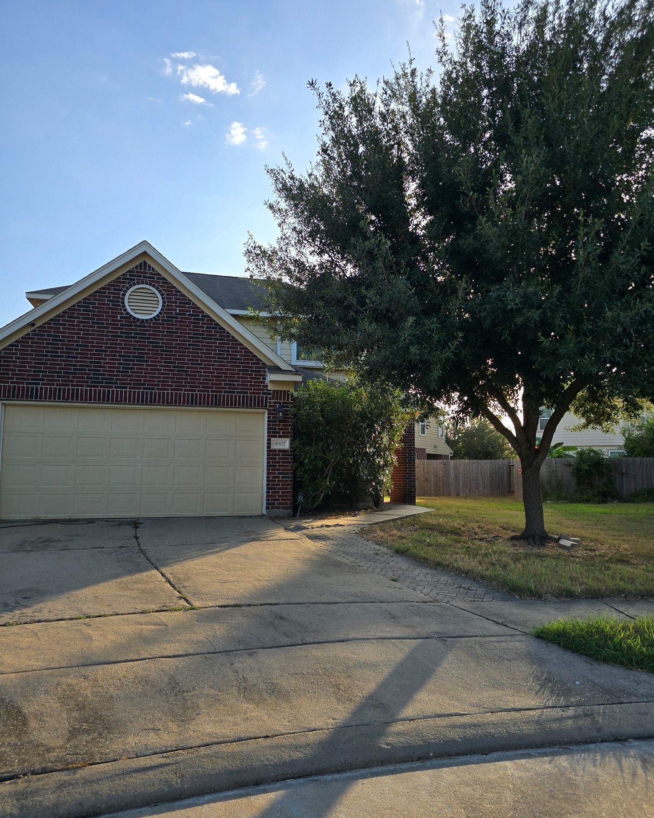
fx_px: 605
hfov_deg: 56.8
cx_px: 336
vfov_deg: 68.1
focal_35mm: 25
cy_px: 413
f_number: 1.7
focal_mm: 6.3
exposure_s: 1/260
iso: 12
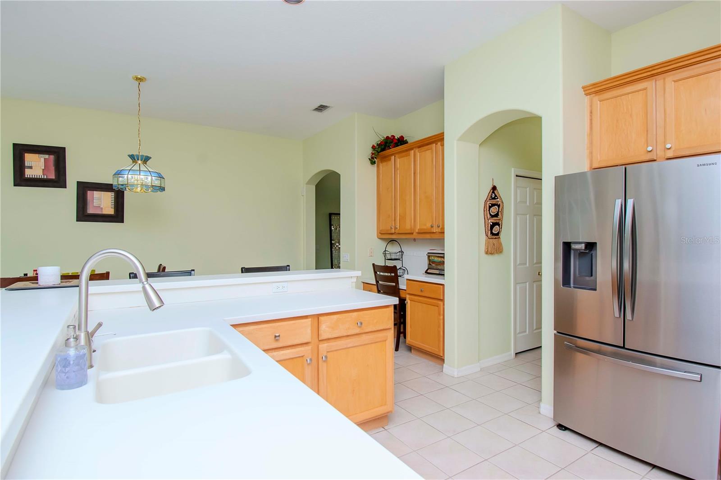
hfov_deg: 90.0
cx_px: 360
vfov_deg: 67.4
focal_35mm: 18
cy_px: 240
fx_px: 360
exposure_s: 1/160
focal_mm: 12
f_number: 9
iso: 800
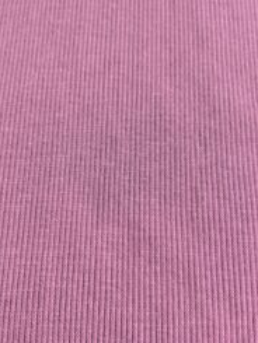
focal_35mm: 44
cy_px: 189
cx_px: 114
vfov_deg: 42.9
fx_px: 437
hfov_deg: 32.9
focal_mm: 6.98
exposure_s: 1/50
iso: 160
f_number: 2
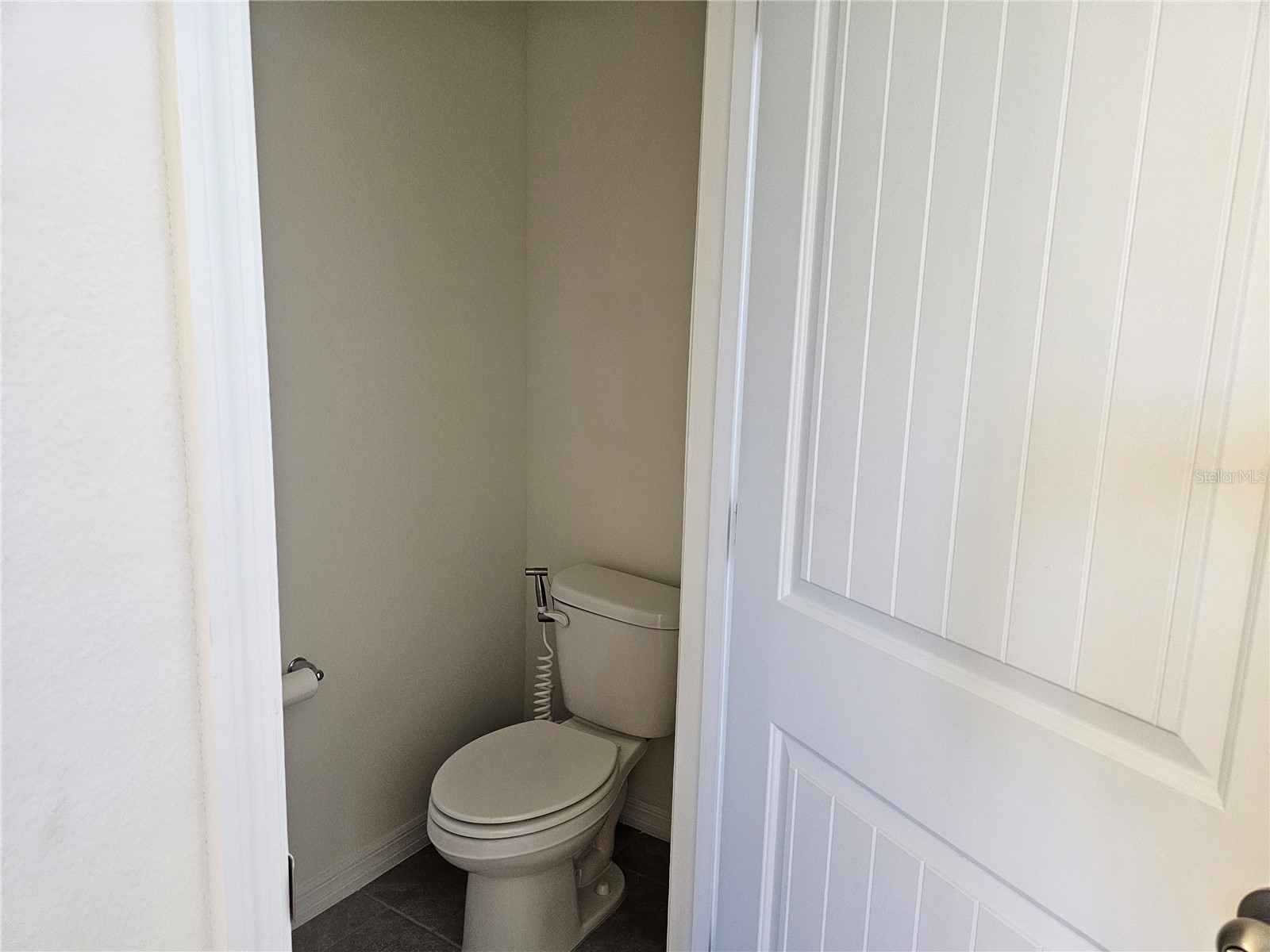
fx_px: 844
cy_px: 476
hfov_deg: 73.9
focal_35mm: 23
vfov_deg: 58.9
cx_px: 635
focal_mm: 6.3
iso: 500
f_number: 1.7
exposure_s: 1/240
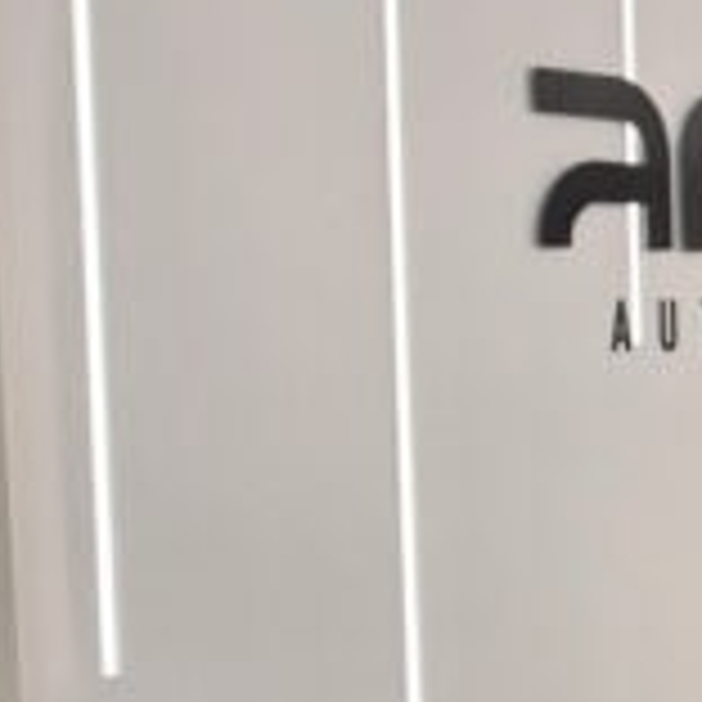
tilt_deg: -5.6
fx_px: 2478
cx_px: 1782
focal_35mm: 108
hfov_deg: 12.2
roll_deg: -0.8
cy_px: 565
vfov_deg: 16.0
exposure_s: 1/100
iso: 125
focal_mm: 6.93
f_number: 1.8
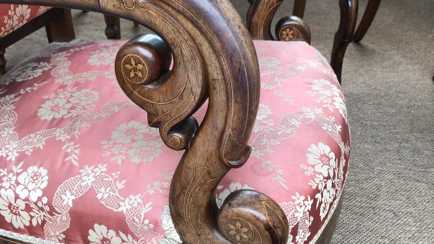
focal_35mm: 41
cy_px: 171
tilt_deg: -32.9
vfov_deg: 28.7
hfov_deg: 49.4
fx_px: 472
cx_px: 218
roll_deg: +1.3
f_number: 1.8
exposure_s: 1/100
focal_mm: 3.99
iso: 40
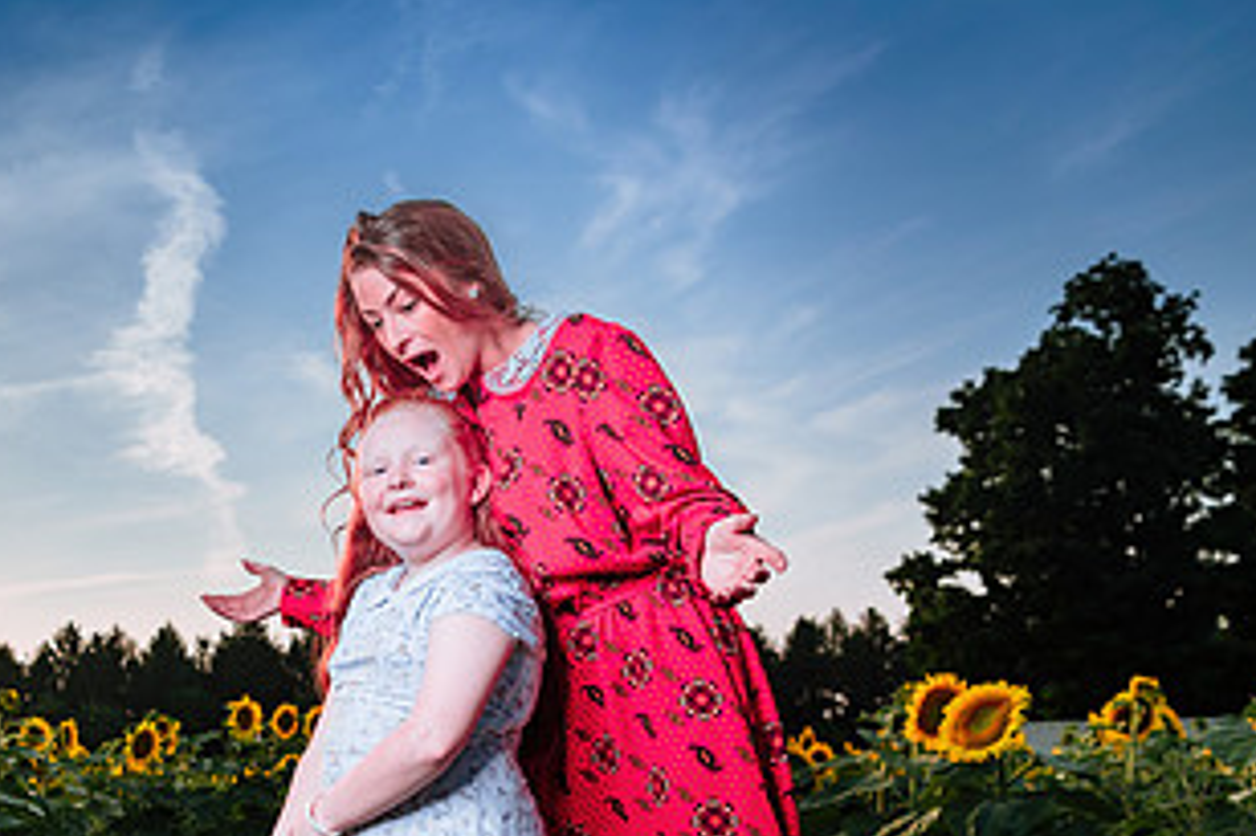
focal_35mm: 49
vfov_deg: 26.4
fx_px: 1709
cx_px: 147
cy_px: 777
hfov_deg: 37.9
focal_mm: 26
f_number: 4.5
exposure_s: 1/250
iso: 64
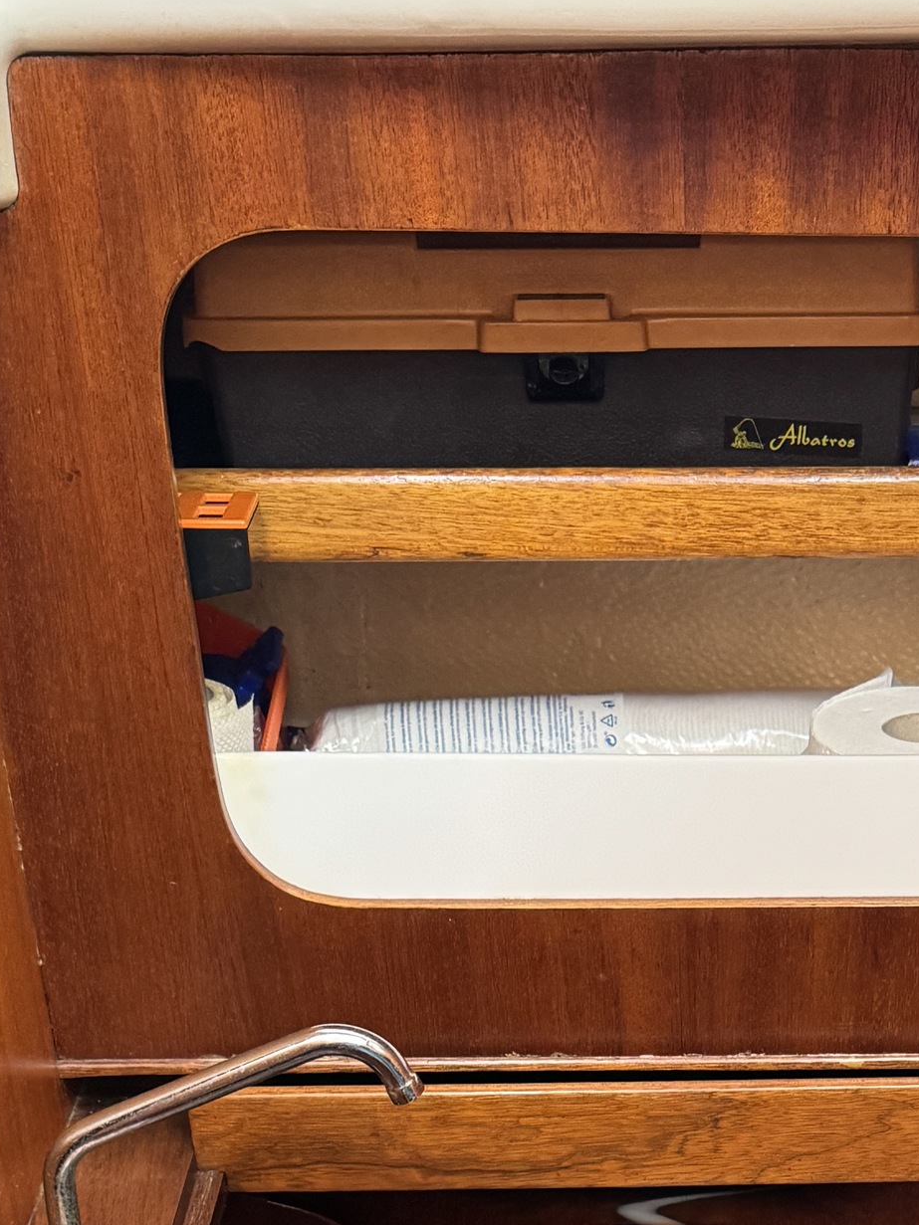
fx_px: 2301
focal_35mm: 65
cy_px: 1411
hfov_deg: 22.1
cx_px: 822
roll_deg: -2.3
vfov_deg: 26.9
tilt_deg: -34.0
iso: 400
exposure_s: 1/60
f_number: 1.78
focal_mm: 6.76
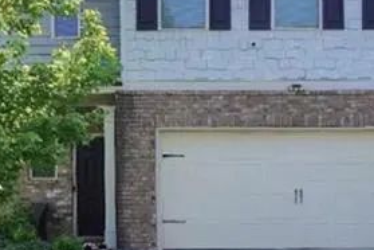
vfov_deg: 23.1
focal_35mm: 58
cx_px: 251
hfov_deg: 34.3
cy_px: 210
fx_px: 600
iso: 100
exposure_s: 1/100
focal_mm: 10.5
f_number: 7.1
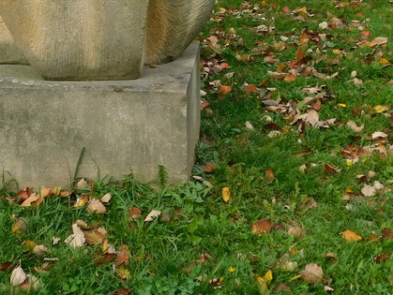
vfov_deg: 13.9
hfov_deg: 18.7
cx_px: 31
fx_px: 1170
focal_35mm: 103
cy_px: -75
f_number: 3.5
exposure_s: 1/400
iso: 125
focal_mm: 6.3
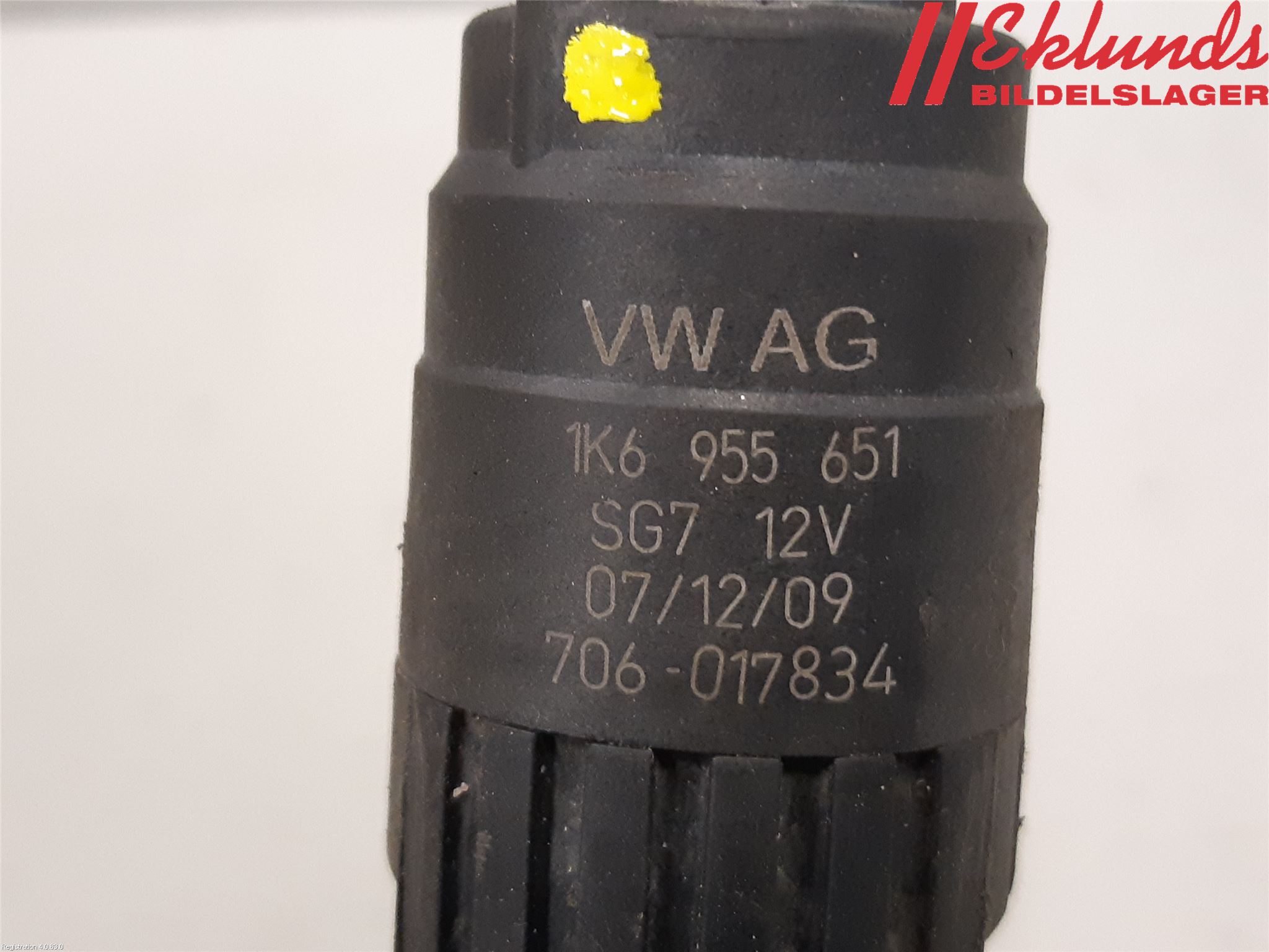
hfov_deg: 67.3
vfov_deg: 53.1
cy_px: 476
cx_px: 634
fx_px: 953
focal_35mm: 26
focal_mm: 3.93
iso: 320
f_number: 1.7
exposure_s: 1/50
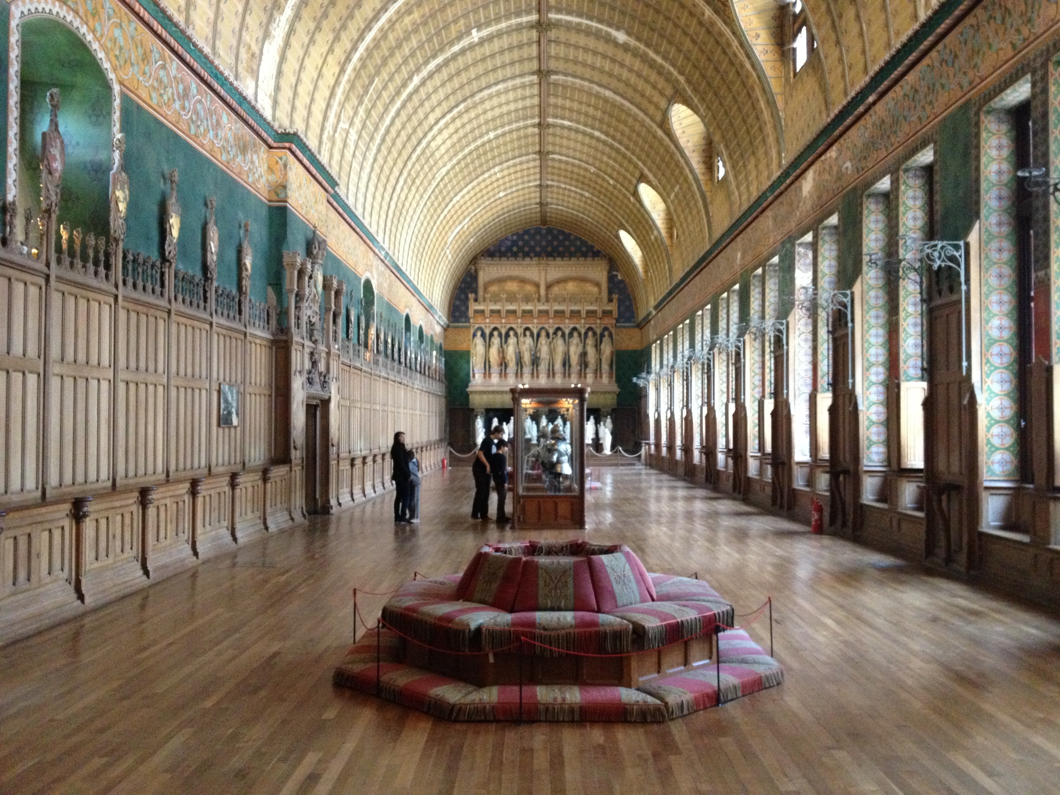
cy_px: 398
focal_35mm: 35
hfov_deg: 52.6
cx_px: 530
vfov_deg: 40.7
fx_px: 1072
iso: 400
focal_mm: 4.28
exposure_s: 1/20
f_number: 2.4
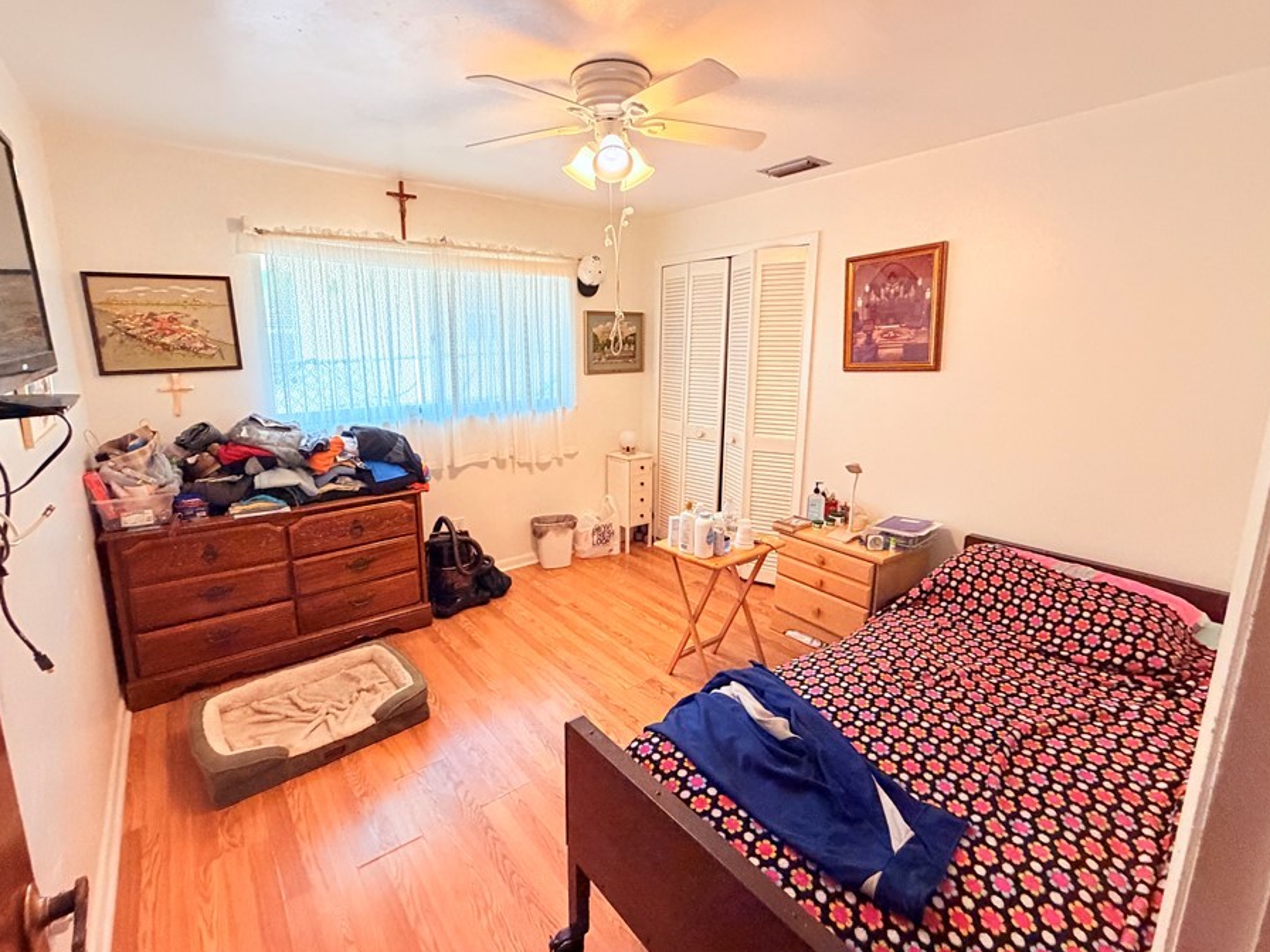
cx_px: 600
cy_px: 452
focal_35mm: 16
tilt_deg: -9.7
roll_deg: +0.8
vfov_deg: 78.0
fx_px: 587
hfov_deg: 94.4
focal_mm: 2.22
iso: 400
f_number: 2.2
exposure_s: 1/60
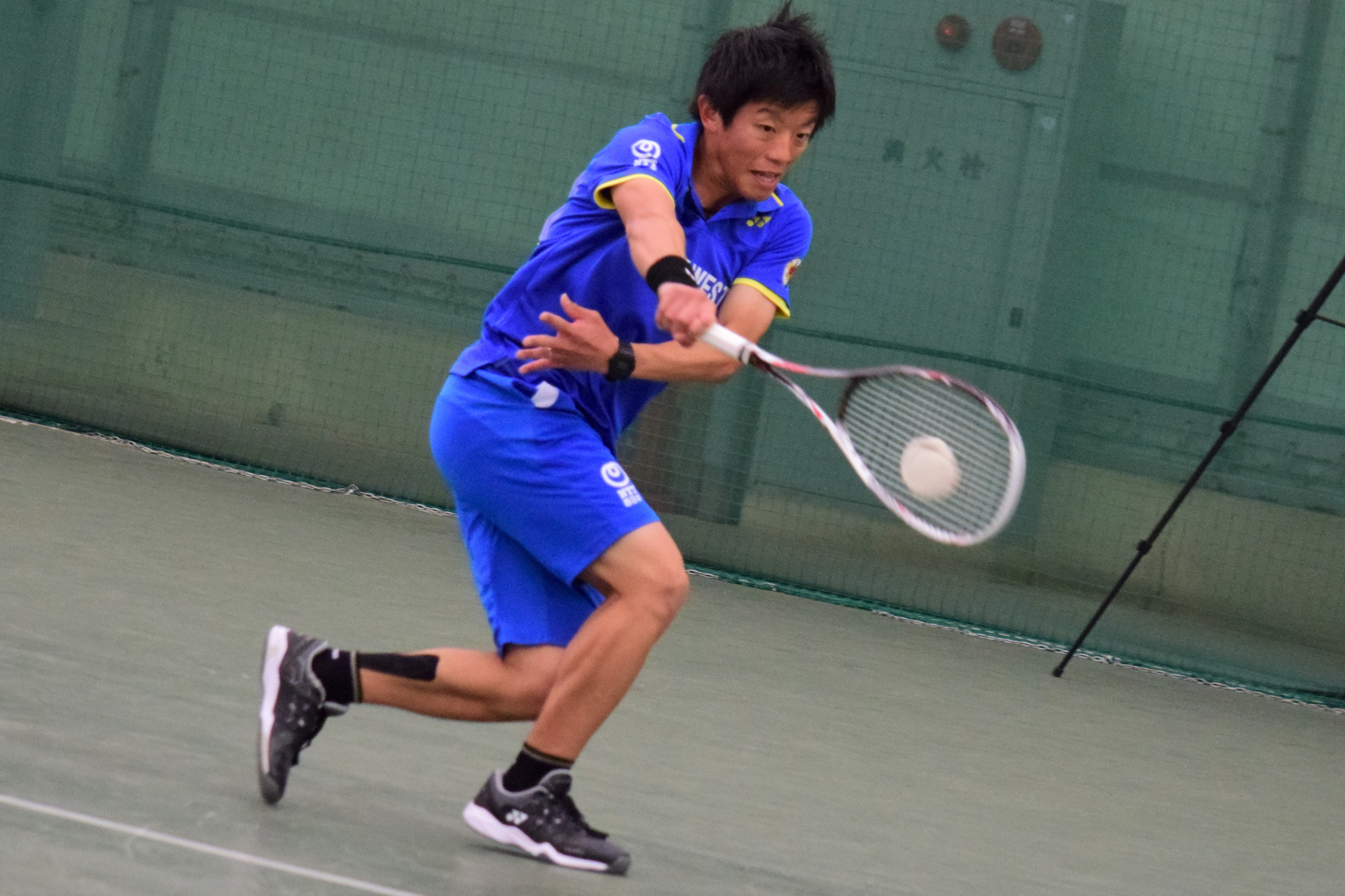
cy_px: 448
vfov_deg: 7.6
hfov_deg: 11.4
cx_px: 672
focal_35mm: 180
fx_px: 6724
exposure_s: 1/1000
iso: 2000
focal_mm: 120
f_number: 4.8
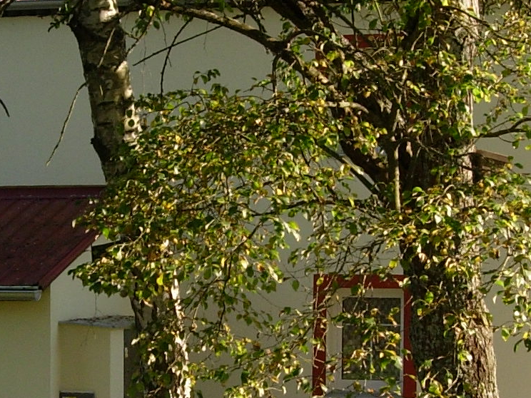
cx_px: 225
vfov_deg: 12.8
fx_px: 1779
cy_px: 245
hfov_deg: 17.0
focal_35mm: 116
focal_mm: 7.8
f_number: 4.8
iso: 79
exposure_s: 1/228
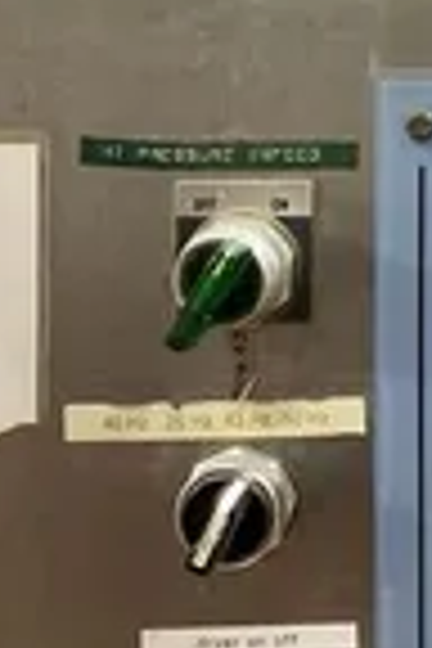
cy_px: -18
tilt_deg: +0.7
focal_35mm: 75
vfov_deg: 25.5
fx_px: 1350
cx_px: 738
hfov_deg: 15.9
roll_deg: +0.2
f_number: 1.8
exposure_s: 1/60
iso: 500
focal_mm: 4.25
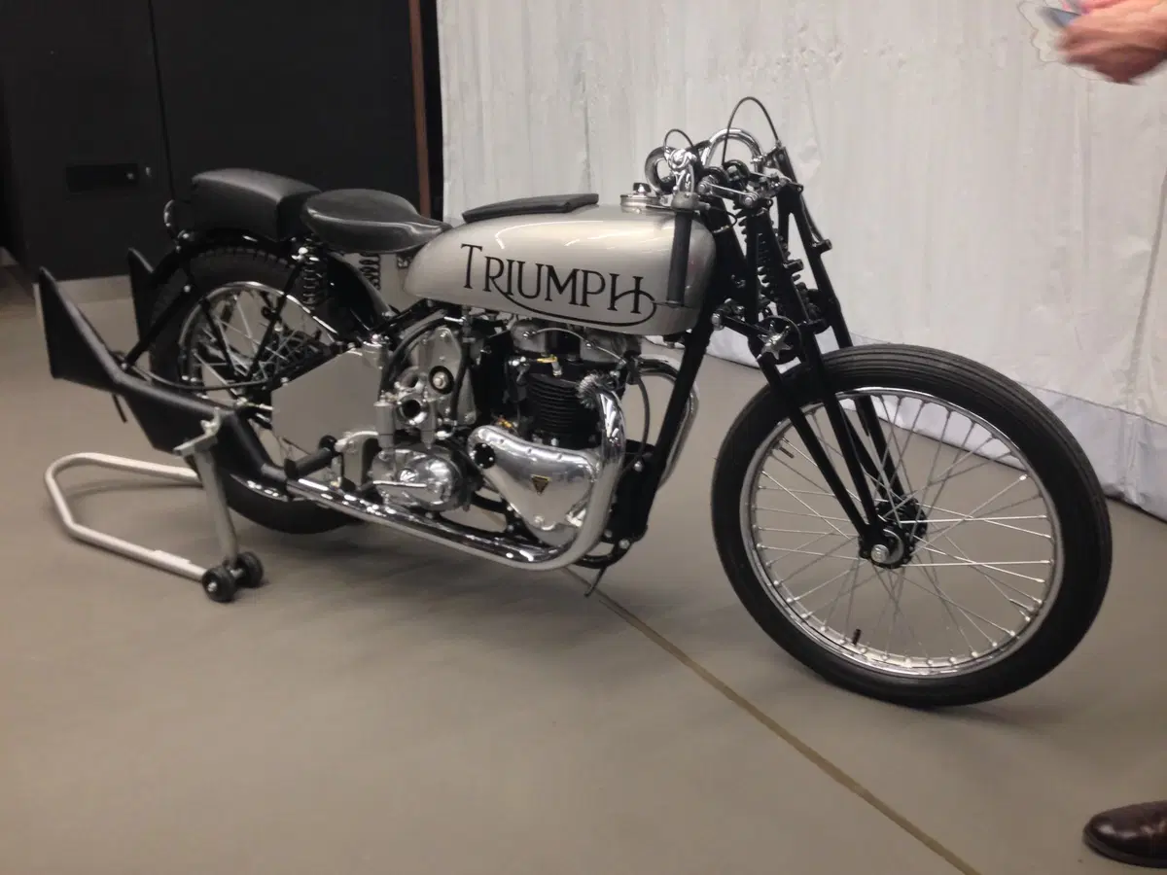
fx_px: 1113
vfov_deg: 42.9
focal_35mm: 33
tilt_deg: -20.9
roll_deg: -1.4
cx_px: 584
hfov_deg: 55.4
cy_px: 438
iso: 125
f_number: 2.4
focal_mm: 4.12
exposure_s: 1/20
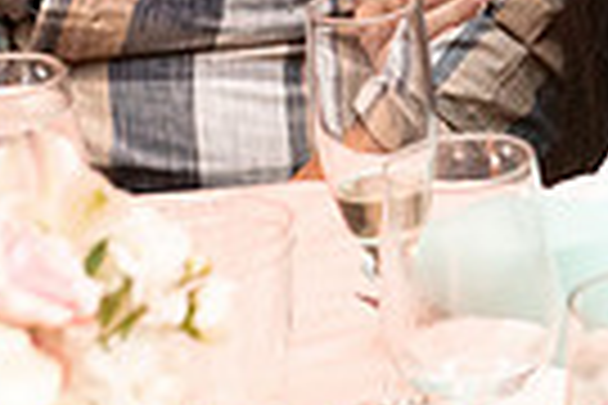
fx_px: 4205
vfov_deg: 5.4
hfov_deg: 8.2
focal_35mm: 249
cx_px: 730
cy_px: -421
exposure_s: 1/60
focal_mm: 58
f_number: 4
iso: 3200
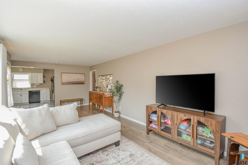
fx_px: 103
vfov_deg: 77.3
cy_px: 82
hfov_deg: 100.4
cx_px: 124
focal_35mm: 15
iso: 800
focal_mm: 10
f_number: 6.3
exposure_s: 1/160
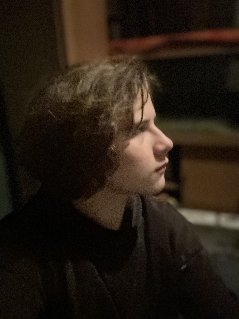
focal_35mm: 30
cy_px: 160
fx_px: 276
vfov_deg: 60.0
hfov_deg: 46.8
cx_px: 120
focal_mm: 2.69
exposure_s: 1/15
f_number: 1.9
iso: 2000
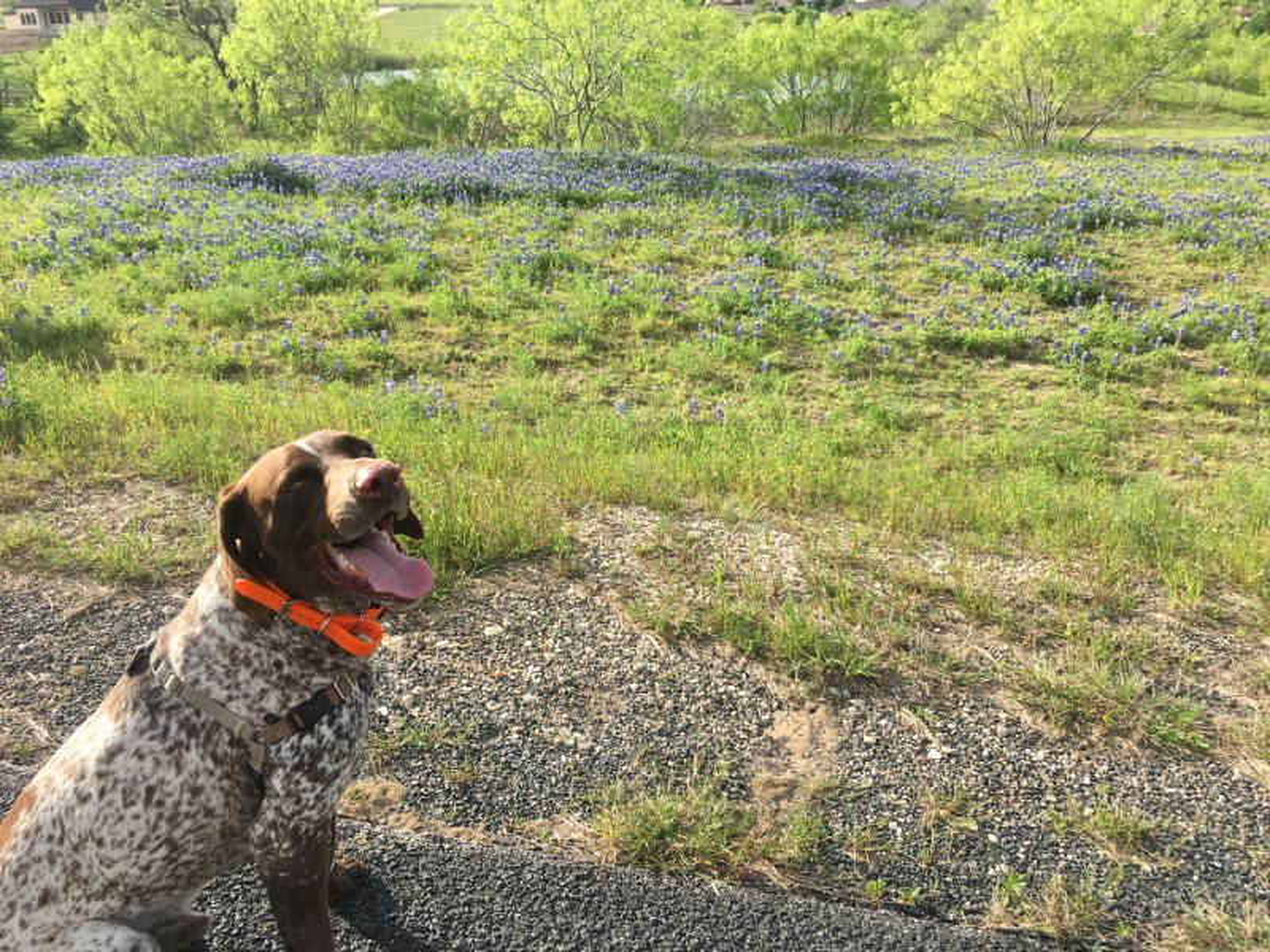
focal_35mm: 29
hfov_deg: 61.7
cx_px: 635
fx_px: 1064
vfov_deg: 48.2
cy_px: 476
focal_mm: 4.15
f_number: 2.2
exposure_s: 1/874
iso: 25
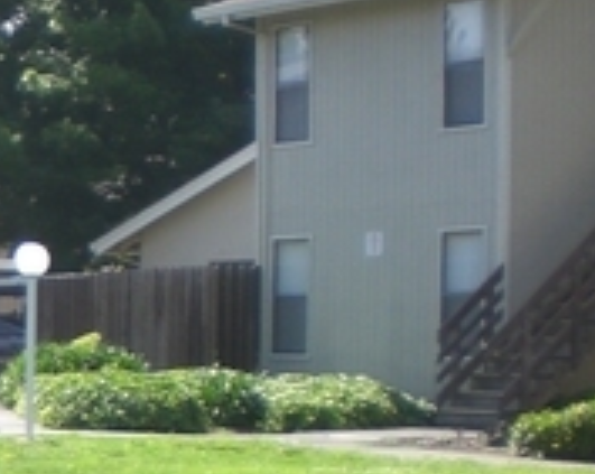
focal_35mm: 140
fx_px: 2461
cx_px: -435
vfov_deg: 10.7
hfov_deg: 12.7
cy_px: 662
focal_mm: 6.3
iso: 50
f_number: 3.1
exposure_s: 1/400
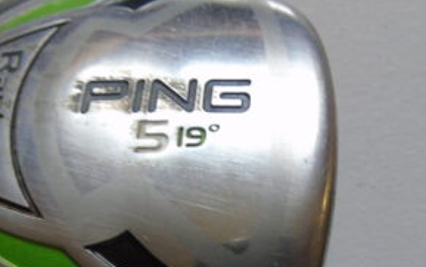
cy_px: 227
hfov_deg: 36.8
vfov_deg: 23.1
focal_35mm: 55
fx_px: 639
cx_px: 193
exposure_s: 1/13
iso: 400
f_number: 3.4
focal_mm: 4.4
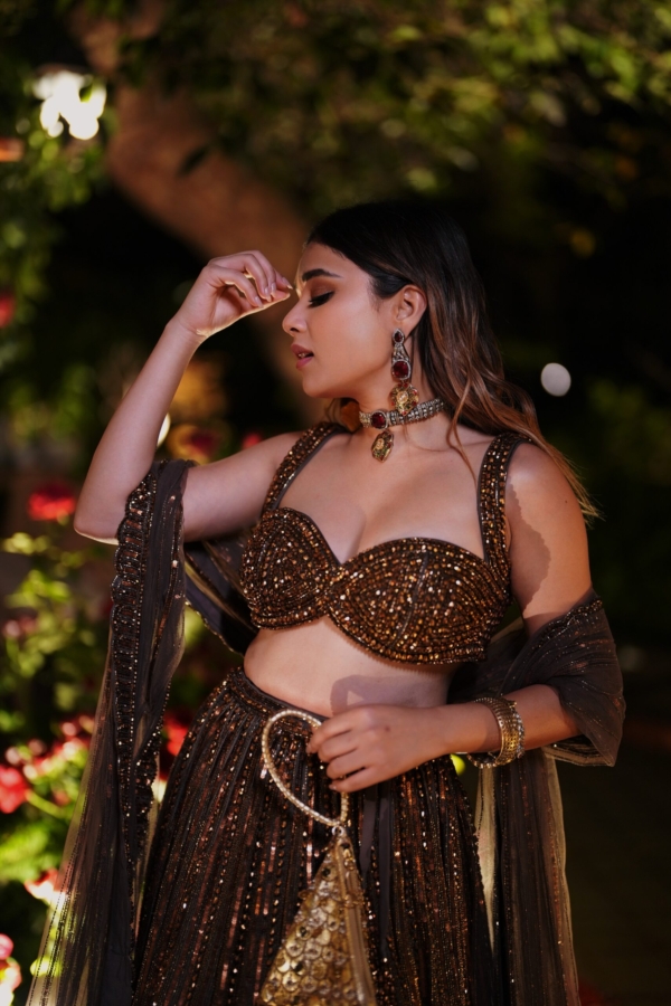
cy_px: 503
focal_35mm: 50
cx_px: 336
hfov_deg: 27.0
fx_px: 1398
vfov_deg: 39.6
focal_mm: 50
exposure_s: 1/160
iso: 800
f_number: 1.2
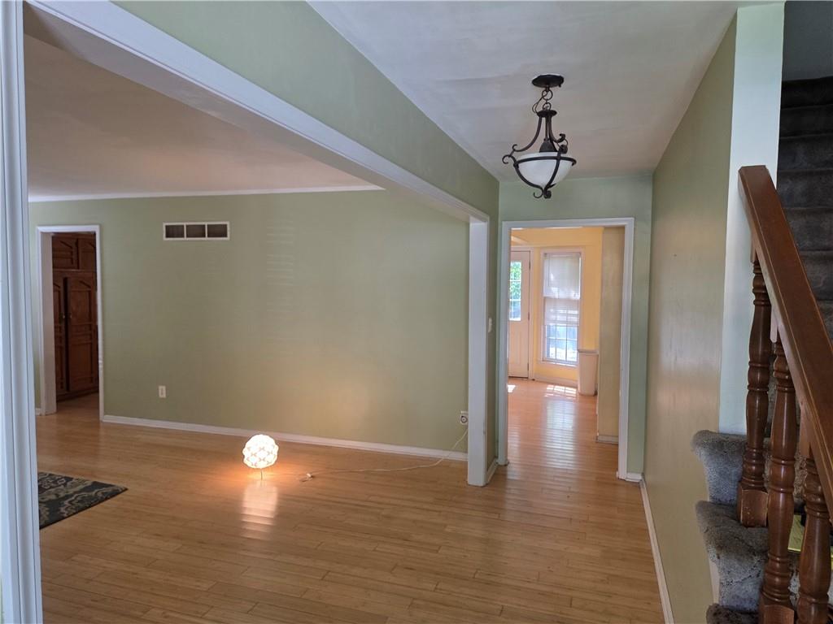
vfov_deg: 58.9
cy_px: 312
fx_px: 553
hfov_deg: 73.9
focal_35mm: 23
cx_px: 416
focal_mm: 5.4
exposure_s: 1/120
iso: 250
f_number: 1.8
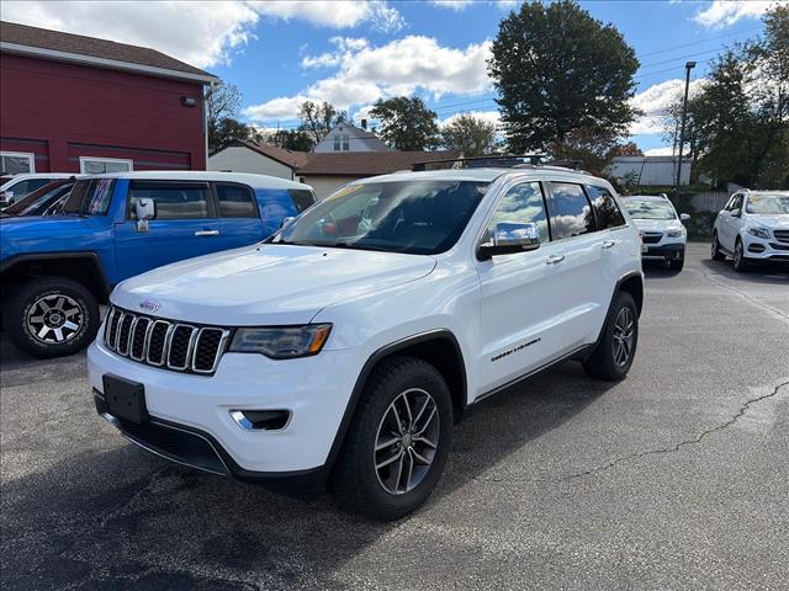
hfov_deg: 67.3
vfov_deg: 53.1
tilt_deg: -9.1
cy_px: 296
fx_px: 593
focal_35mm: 26
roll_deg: +0.4
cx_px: 394
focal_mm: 5.96
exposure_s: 1/3279
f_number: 1.6
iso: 64
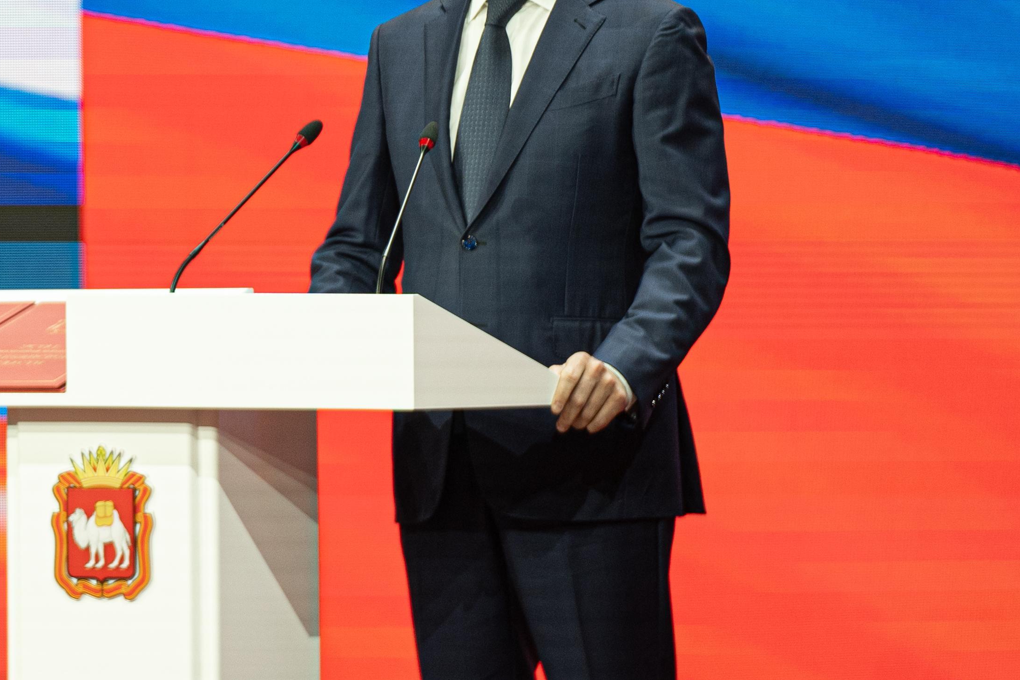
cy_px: 211
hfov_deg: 4.2
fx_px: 13968
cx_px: 209
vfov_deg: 2.8
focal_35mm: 493
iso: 640
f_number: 3.2
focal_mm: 180
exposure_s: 1/320
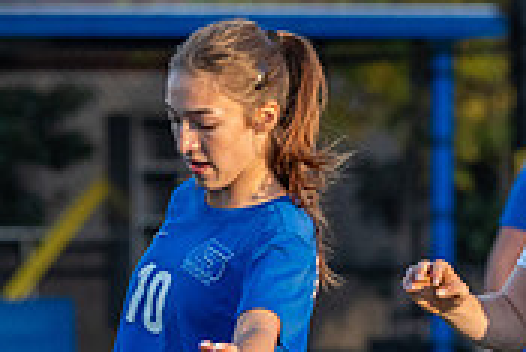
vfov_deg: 1.4
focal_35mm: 959
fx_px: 14023
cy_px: 269
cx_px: 18
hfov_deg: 2.1
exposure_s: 1/500
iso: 1250
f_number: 5.6
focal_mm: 200
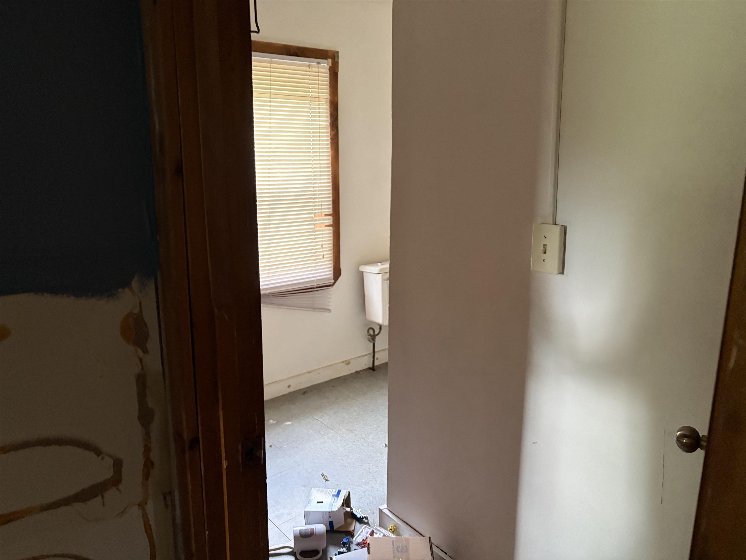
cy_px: 280
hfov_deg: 67.3
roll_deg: -0.3
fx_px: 560
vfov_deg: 53.1
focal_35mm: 26
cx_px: 373
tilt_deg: -10.3
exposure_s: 1/43
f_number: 1.6
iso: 500
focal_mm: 5.96
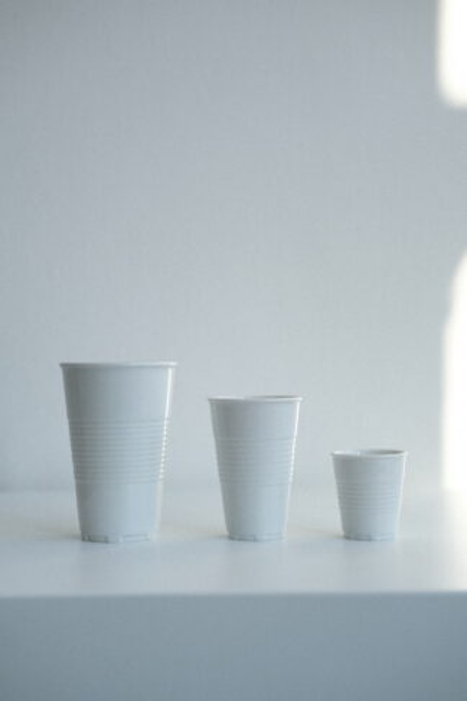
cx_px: 234
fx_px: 1031
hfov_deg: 25.5
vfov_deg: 37.5
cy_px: 350
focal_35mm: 53
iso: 160
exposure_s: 1/600
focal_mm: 35
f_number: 2
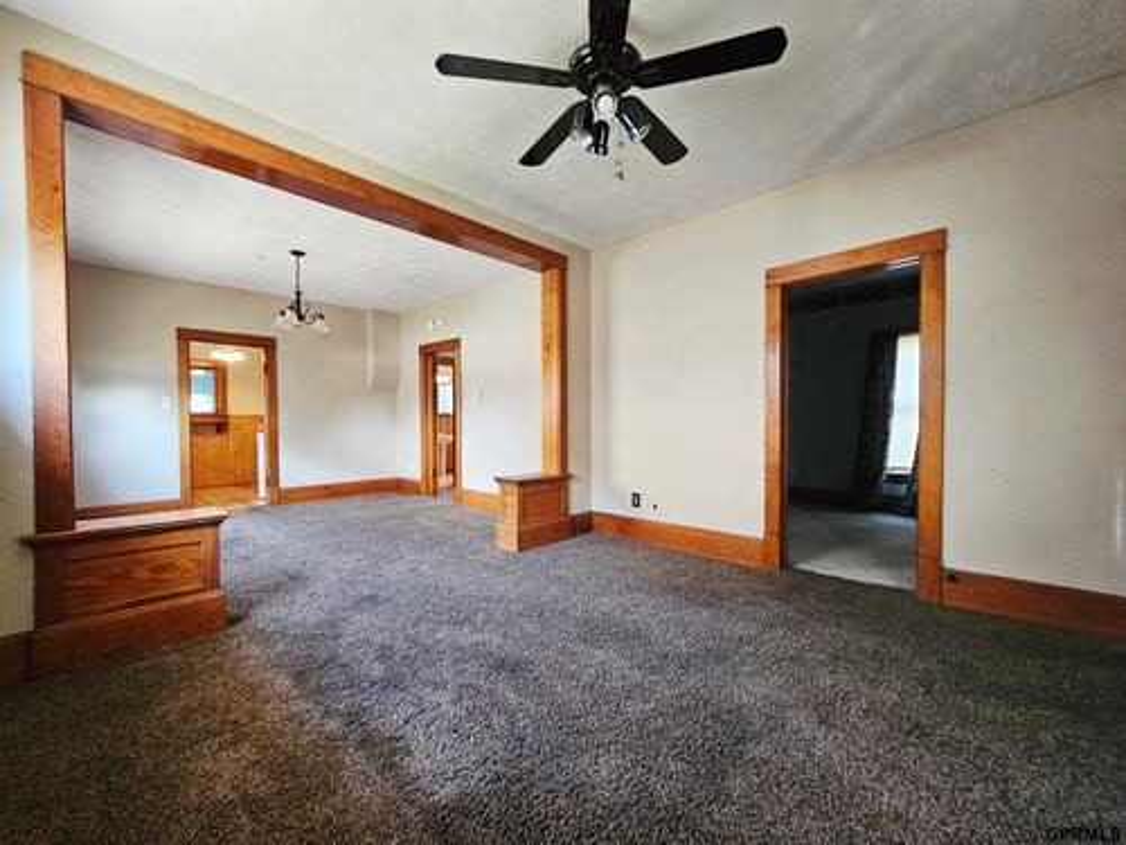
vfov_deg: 89.9
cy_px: 422
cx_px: 563
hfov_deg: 106.2
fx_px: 423
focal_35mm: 13
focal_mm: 2.2
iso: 400
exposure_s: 1/30
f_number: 2.2
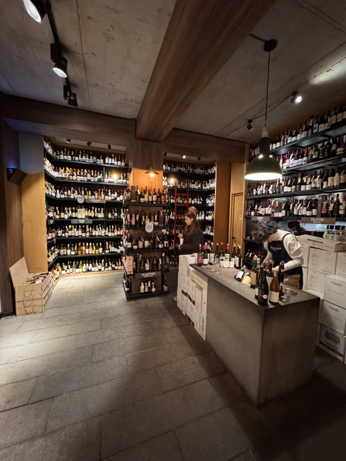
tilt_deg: -4.3
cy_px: 230
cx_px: 173
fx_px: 187
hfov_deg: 85.7
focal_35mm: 14
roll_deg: -1.1
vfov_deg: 102.1
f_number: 2.2
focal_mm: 2.22
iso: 1250
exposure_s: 1/33
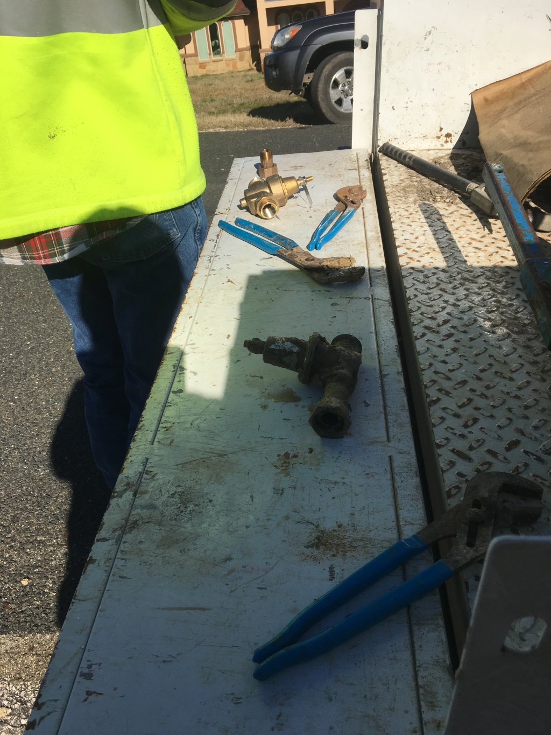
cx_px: 276
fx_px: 615
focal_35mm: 29
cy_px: 368
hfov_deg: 48.2
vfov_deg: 61.7
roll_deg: +8.5
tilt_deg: -31.0
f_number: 2.2
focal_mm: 4.15
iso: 25
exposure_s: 1/2959
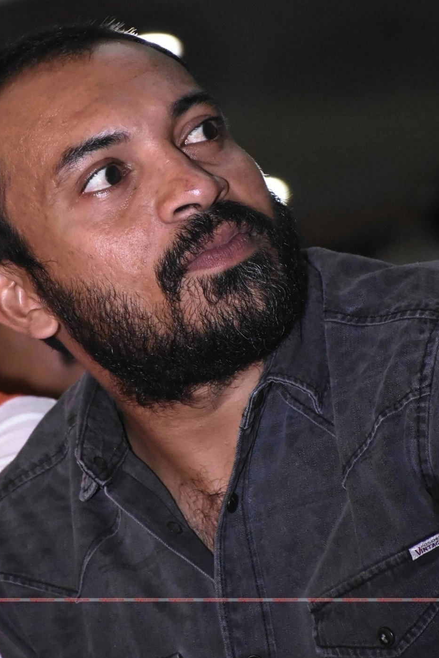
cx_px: 216
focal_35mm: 292
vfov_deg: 7.1
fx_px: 5339
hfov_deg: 4.7
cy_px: 224
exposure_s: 1/80
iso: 8000
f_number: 5.6
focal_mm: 140
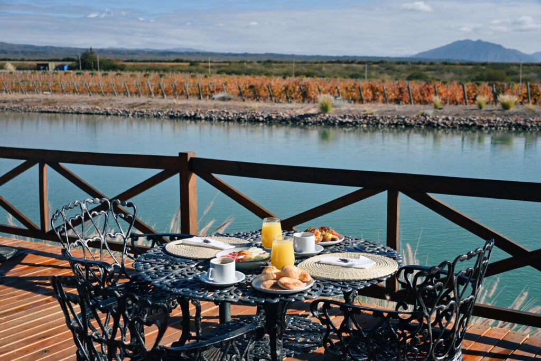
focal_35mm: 48
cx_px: 270
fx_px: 721
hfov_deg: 41.1
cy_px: 180
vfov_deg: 28.1
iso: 125
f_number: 4
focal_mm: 32
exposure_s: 1/2000
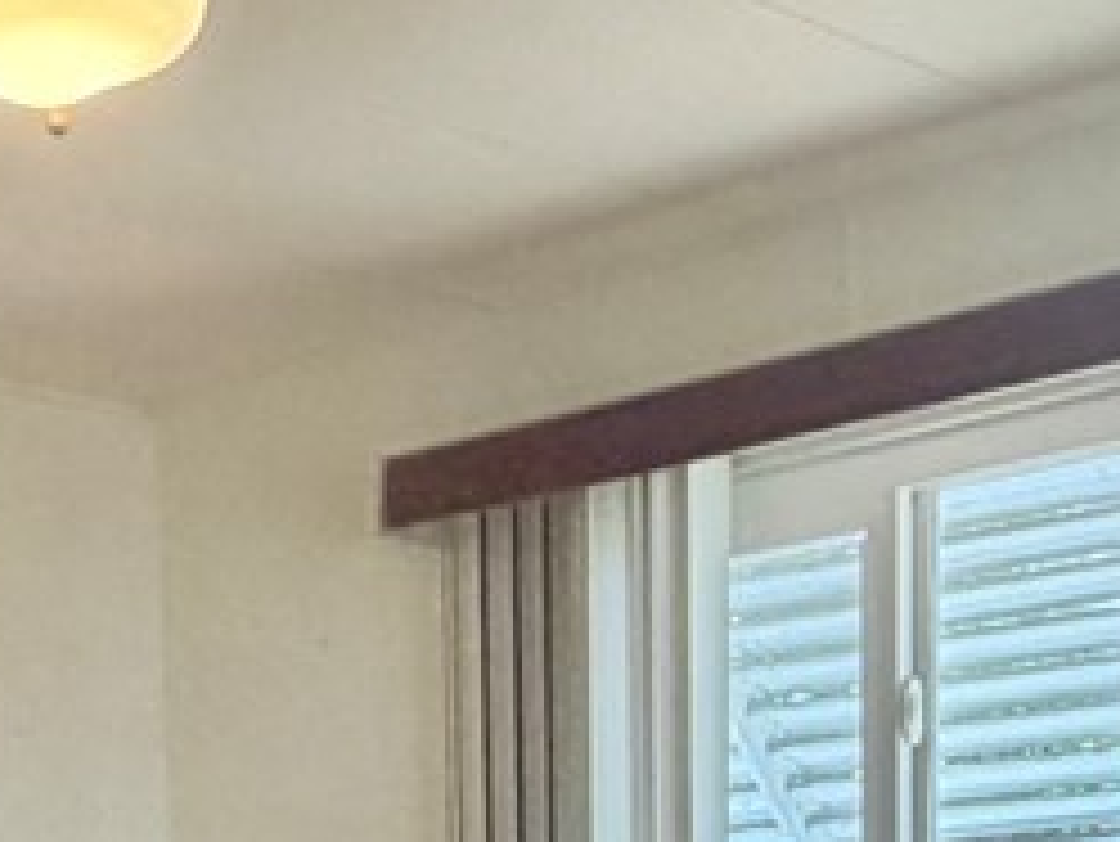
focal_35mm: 90
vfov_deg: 14.3
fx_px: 2913
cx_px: 76
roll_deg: +3.4
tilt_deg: -8.5
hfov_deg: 21.2
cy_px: 1567
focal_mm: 2.22
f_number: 2.2
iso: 320
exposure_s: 1/120
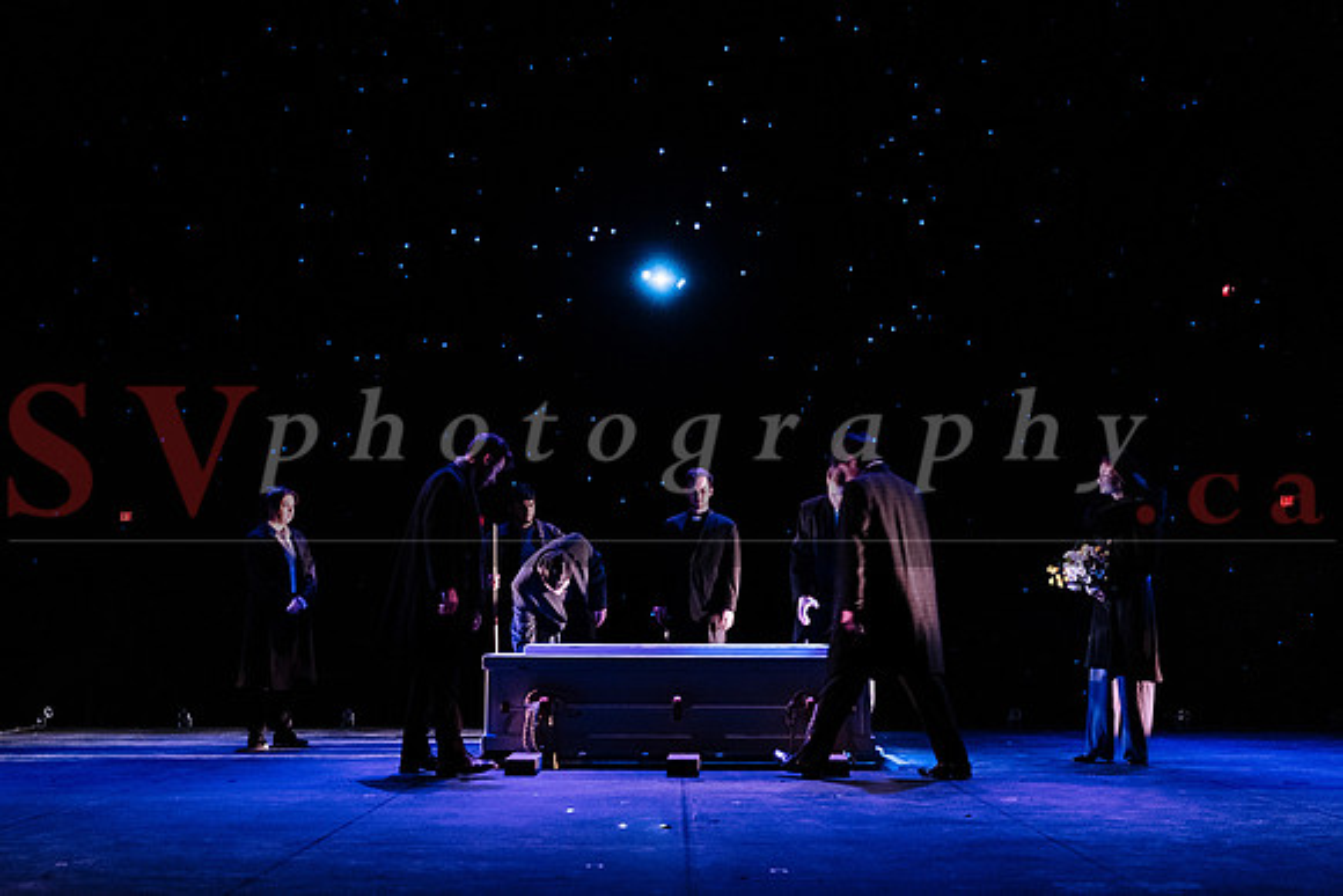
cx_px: 604
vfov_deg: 29.8
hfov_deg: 43.7
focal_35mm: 45
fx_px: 1673
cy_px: 326
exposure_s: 1/60
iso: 1600
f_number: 2.8
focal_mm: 35
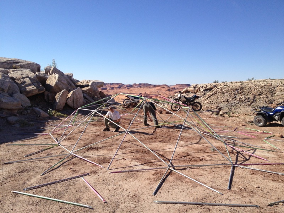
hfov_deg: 52.6
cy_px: 106
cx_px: 142
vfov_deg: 40.7
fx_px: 287
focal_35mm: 35
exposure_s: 1/1783
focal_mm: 4.28
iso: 50
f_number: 2.4
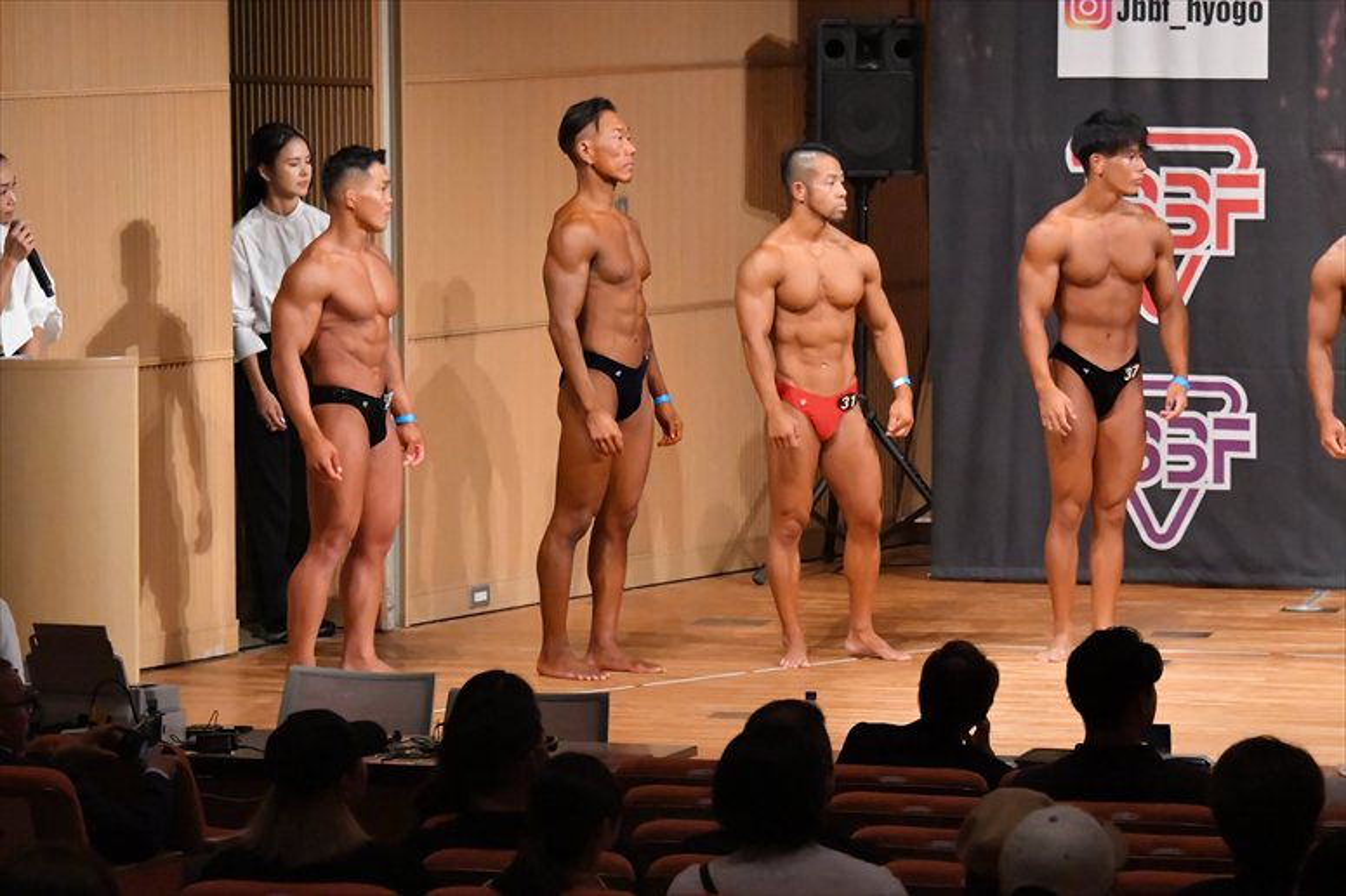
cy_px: 448
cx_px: 673
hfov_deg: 11.0
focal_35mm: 187
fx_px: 6988
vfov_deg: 7.3
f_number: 5.6
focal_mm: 125
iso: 11400
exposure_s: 1/400
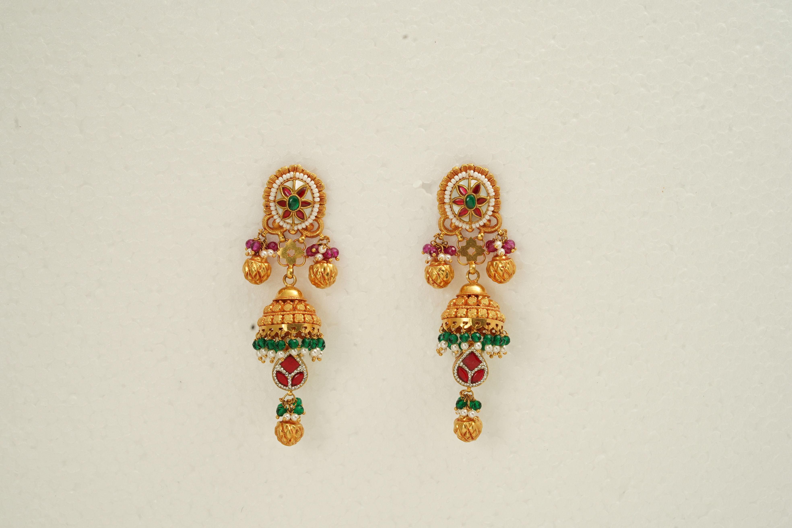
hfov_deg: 22.6
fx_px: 1980
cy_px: 264
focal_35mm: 90
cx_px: 396
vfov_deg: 15.2
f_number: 13
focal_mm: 90
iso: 640
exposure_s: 1/200
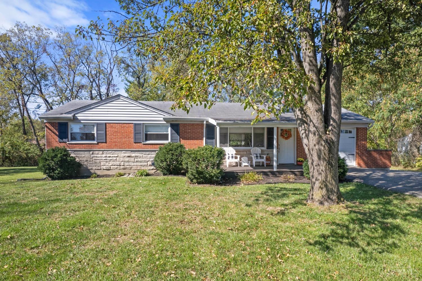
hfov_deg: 78.6
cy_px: 140
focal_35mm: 22
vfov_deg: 57.2
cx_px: 211
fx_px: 258
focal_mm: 8.38
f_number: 2.8
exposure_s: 1/1000
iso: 100
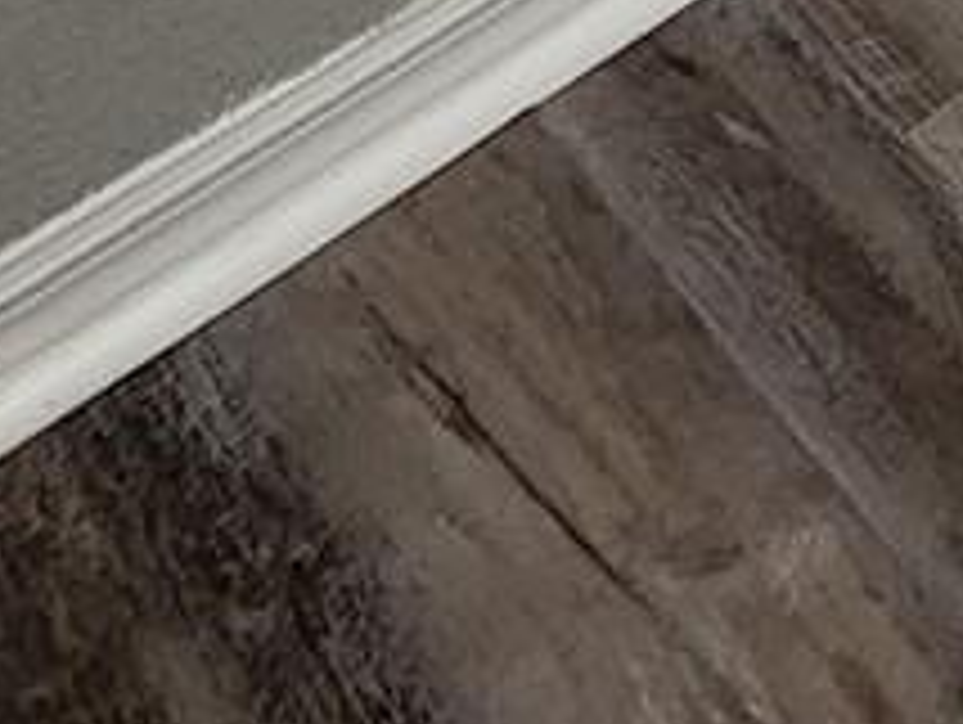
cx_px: 684
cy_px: -1938
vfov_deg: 8.9
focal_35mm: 97
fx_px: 2702
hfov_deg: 20.1
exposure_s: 1/40
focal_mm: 2.2
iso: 400
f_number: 2.2
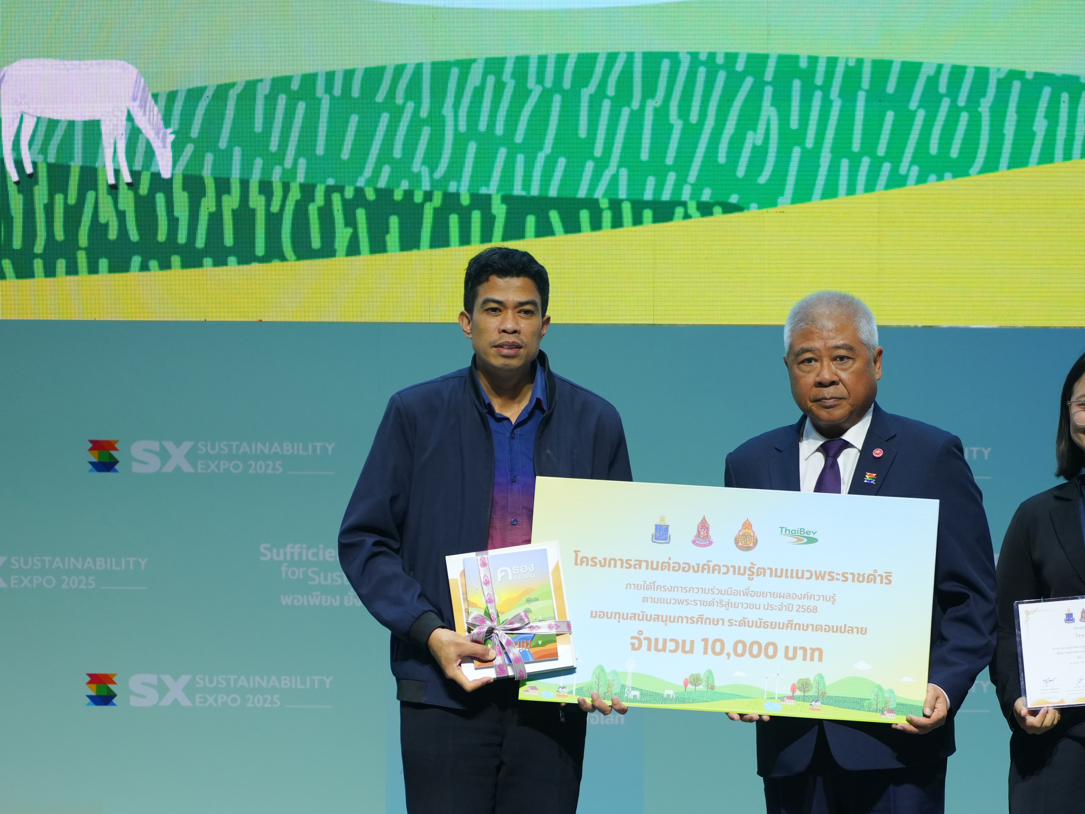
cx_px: 702
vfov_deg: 5.4
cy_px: 443
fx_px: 8589
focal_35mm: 274
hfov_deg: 7.2
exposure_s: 1/500
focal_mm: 200
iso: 1600
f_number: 4
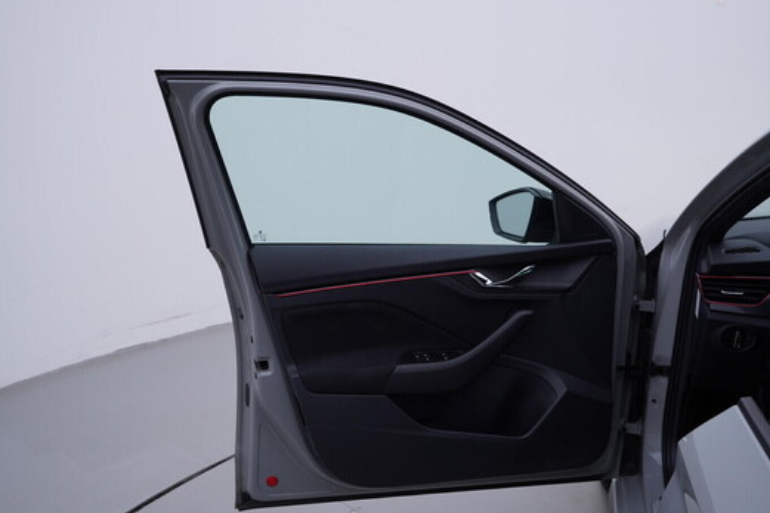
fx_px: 812
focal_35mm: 38
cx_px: 380
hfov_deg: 50.7
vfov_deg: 35.0
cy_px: 268
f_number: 4
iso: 125
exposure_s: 1/80
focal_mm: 24
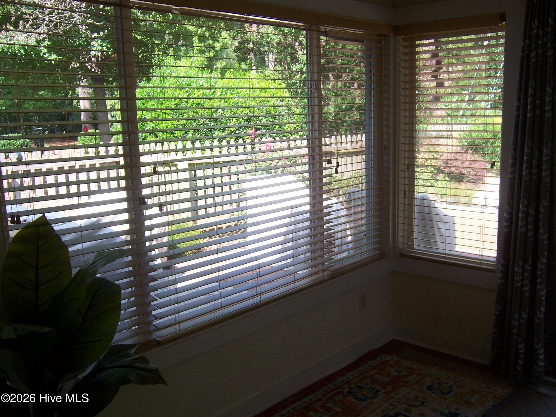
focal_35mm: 33
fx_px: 530
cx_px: 278
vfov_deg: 42.9
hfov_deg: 55.4
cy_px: 208
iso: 80
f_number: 3.4
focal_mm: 5.5
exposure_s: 1/125
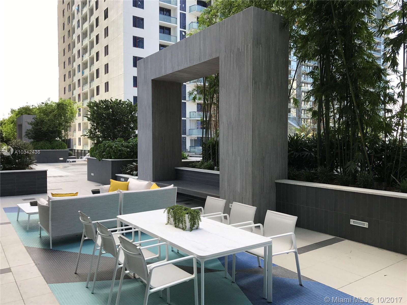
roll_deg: -0.4
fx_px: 329
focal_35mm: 28
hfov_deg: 63.4
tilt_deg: -1.4
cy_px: 152
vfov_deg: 49.7
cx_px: 204
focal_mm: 3.99
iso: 20
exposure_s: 1/441
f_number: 1.8
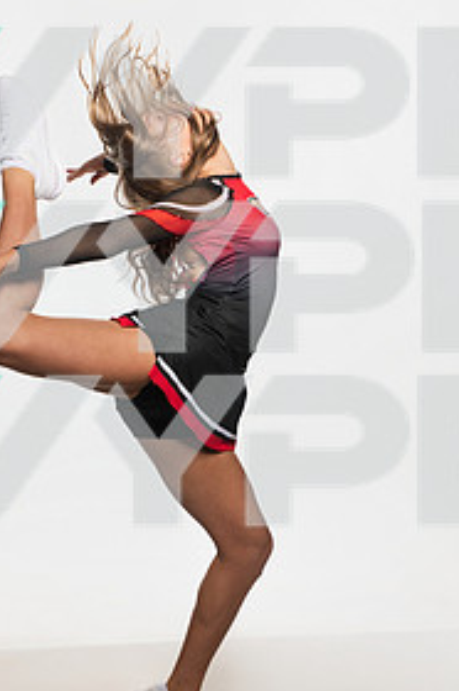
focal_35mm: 74
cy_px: 279
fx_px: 1419
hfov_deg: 18.4
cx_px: 222
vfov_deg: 27.3
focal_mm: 46
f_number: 6.3
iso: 500
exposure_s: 1/200
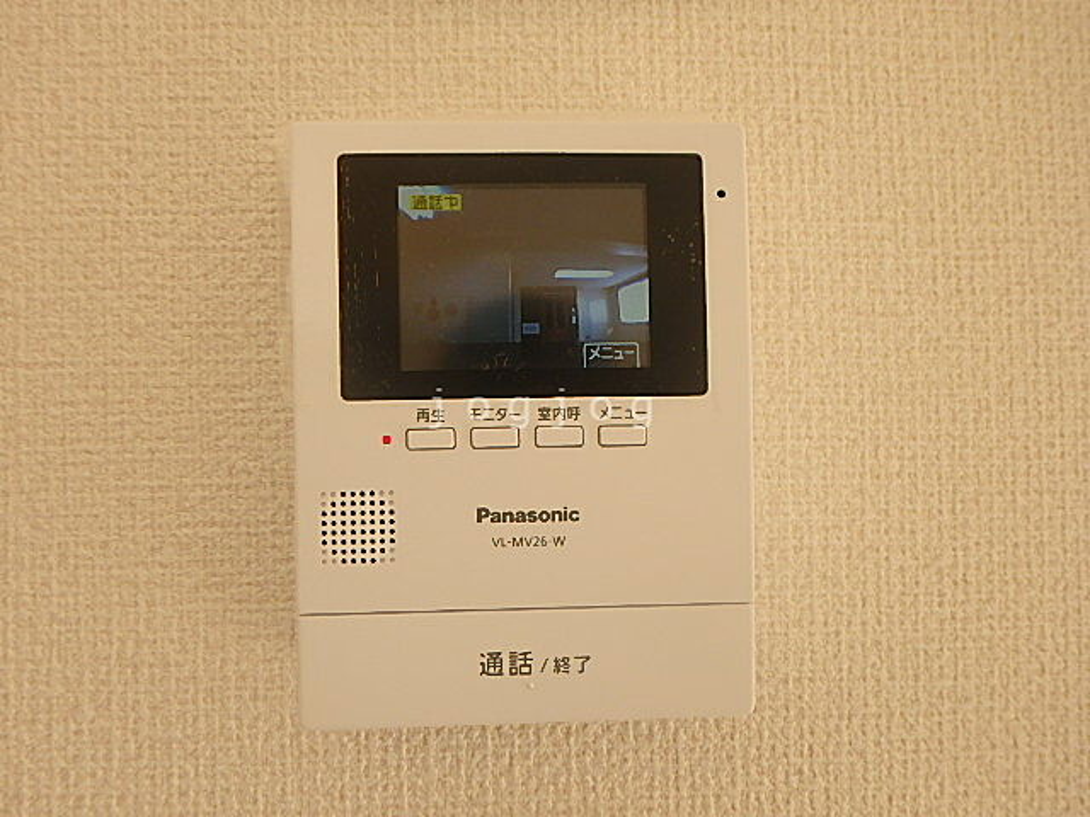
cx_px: 545
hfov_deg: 79.0
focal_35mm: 21
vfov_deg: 63.4
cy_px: 408
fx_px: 661
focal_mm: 3.7
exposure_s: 1/250
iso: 125
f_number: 3.5
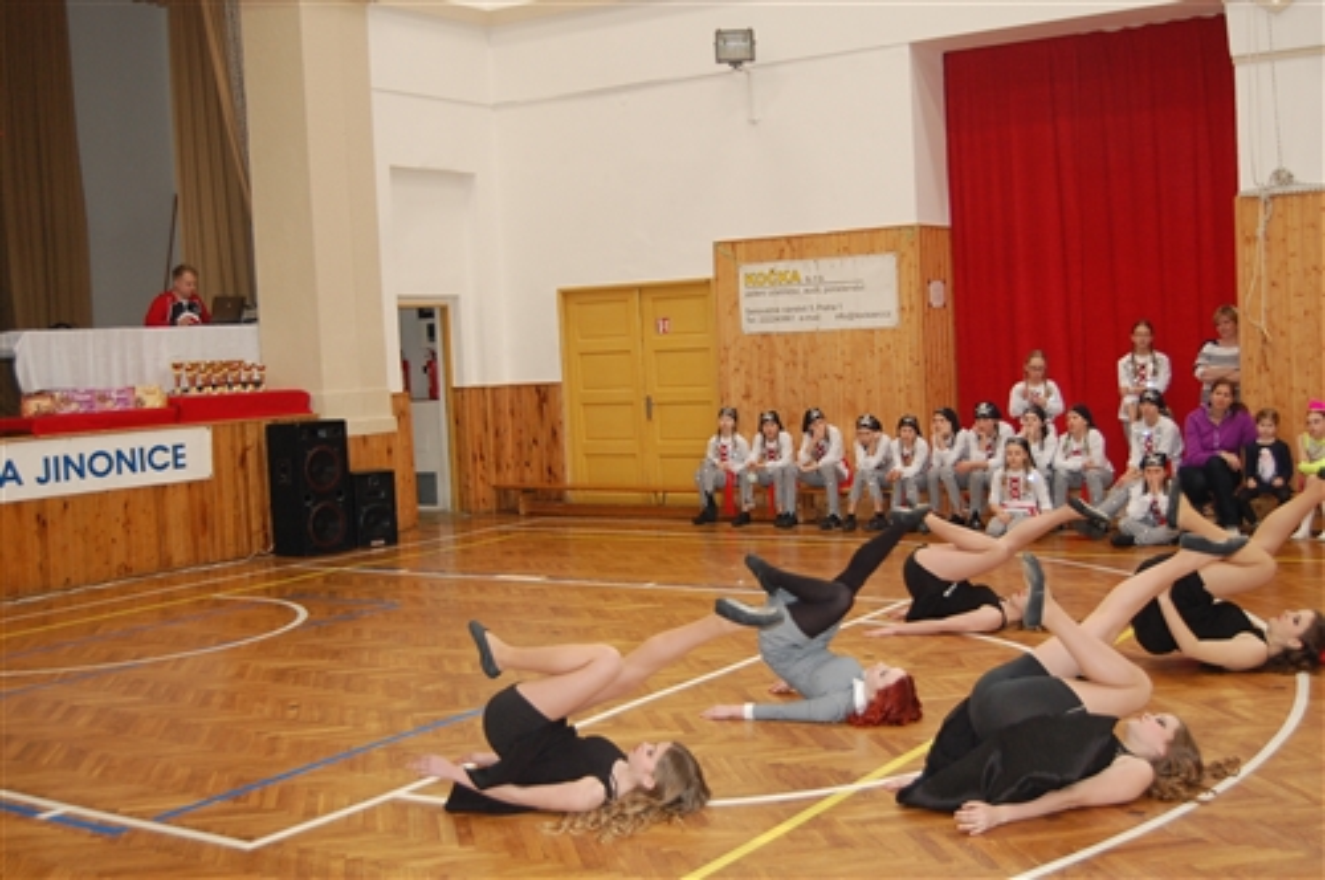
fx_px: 1544
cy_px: 440
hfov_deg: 46.5
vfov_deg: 31.8
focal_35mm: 42
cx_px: 662
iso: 720
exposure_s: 1/60
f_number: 4.2
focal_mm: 28
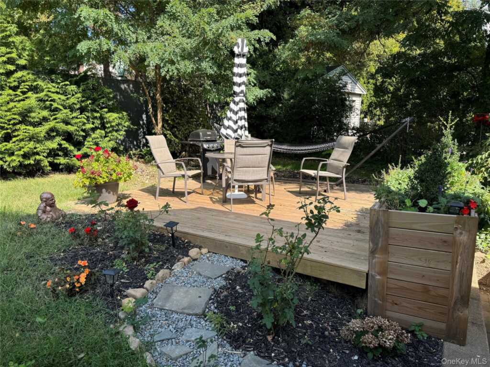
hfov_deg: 71.6
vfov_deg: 56.8
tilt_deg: -10.7
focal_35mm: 24
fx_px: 340
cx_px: 245
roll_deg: -0.1
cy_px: 184
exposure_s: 1/995
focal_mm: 6.76
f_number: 1.78
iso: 80
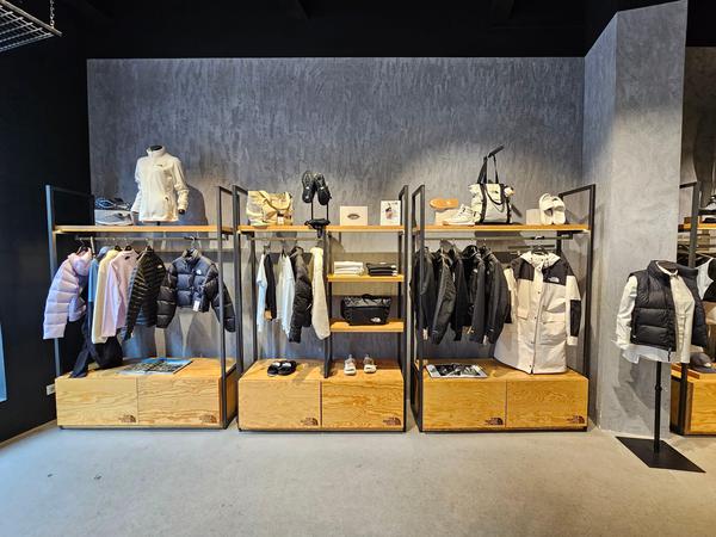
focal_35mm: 13
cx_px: 358
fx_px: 269
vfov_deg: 89.9
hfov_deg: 106.2
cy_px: 268
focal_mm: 2.2
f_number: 2.2
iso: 125
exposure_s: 1/50
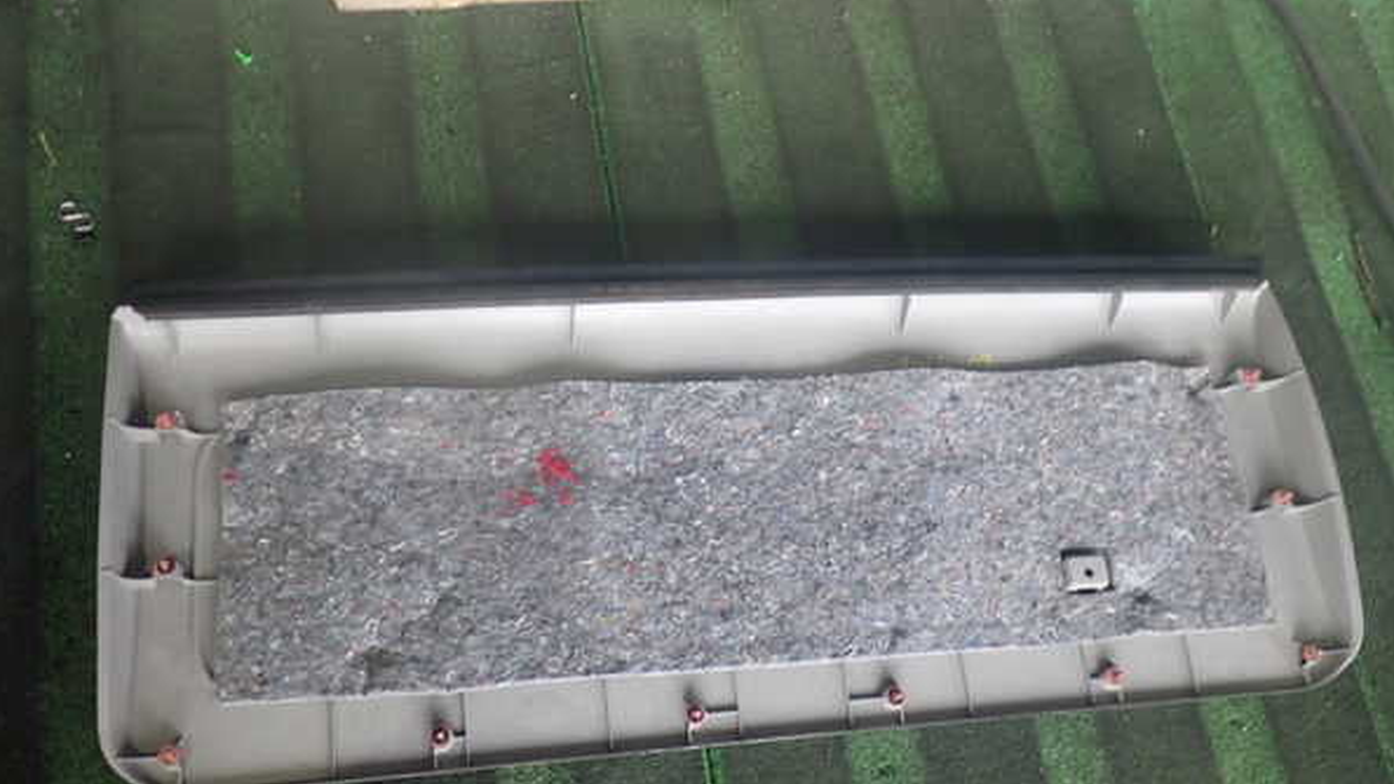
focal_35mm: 33
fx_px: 1220
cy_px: 469
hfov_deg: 59.5
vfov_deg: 35.5
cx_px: 692
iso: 200
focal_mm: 5.4
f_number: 2.3
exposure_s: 1/50
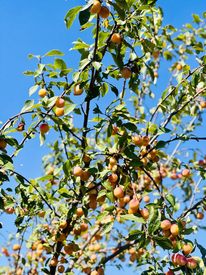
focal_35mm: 64
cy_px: 138
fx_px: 508
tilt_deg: +28.3
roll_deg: +1.2
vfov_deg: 30.3
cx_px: 103
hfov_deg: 22.9
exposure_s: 1/935
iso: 32
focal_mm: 7.5
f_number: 2.2
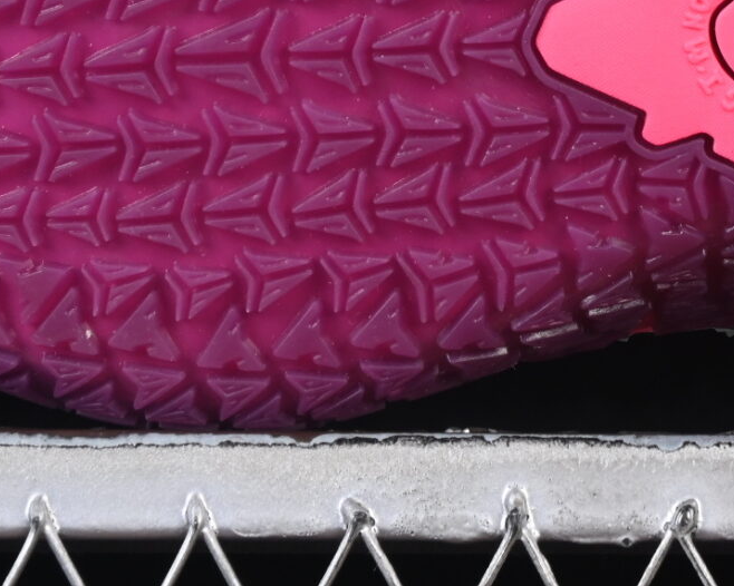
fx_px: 5950
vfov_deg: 5.6
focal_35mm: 274
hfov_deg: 7.0
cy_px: -155
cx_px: 706
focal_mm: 50
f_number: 7.1
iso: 160
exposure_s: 1/80
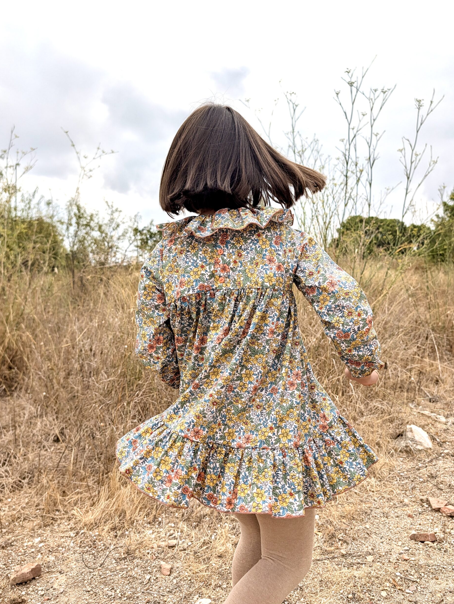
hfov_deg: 55.0
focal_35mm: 25
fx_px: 436
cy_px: 304
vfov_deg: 69.3
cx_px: 235
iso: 19
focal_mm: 6.9
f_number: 1.68
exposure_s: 1/1383
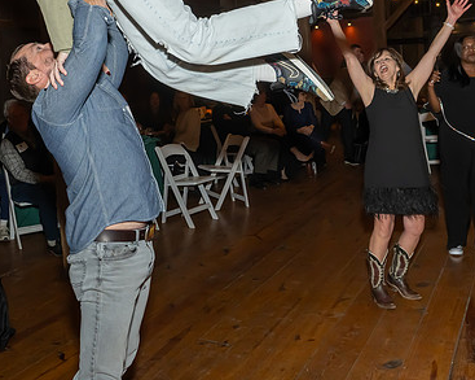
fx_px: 632
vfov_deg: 32.7
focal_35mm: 45
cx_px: 166
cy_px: 89
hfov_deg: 40.8
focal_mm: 17
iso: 640
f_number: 7.1
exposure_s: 1/250
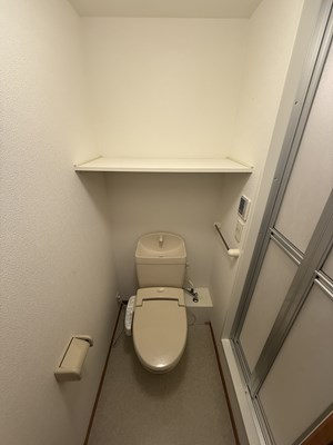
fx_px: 180
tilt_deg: -25.6
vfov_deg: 102.1
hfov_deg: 85.7
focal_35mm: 14
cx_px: 166
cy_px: 222
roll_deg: -1.1
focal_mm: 2.22
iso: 200
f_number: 2.2
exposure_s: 1/50
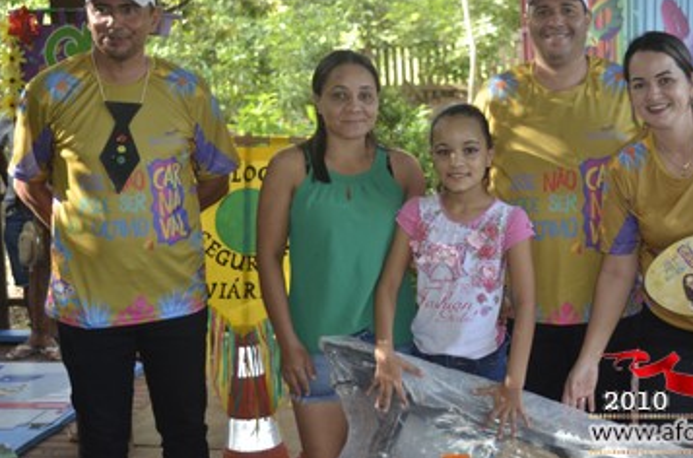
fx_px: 1126
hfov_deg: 34.0
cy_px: 188
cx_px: 435
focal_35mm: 59
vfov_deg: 23.0
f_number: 4.2
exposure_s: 1/200
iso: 500
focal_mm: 31
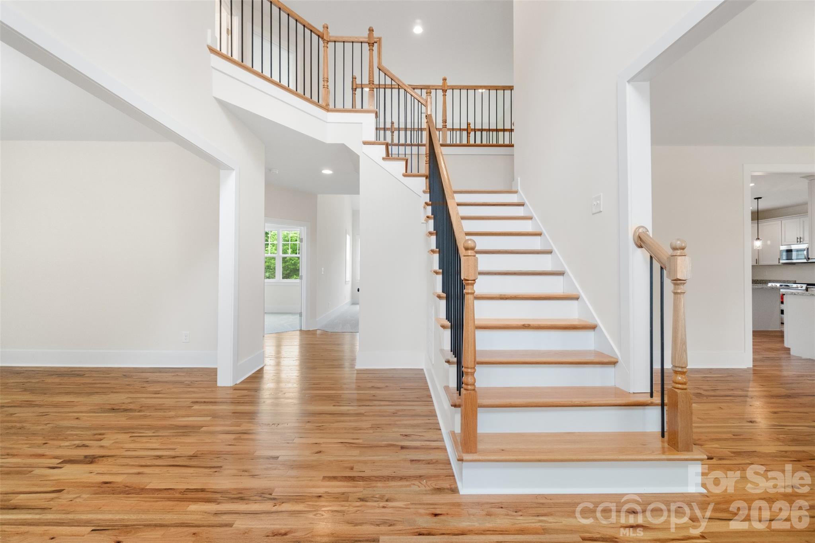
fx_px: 340
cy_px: 272
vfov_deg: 77.3
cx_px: 408
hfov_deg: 100.4
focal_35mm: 15
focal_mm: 10
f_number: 7.1
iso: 800
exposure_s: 1/30
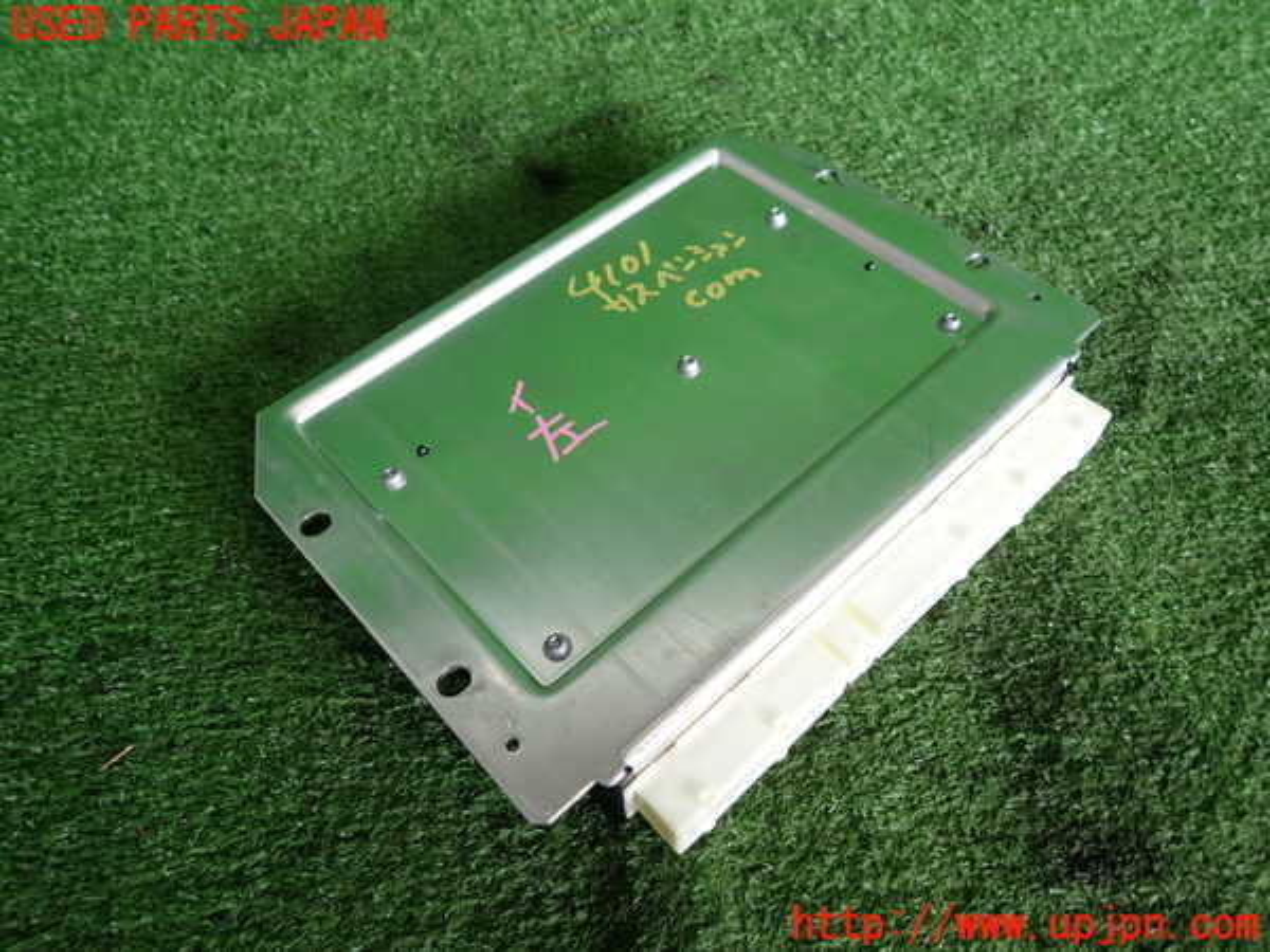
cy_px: 476
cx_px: 635
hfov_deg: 69.4
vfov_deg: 54.9
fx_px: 917
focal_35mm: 25
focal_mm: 4.5
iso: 200
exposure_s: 1/100
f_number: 2
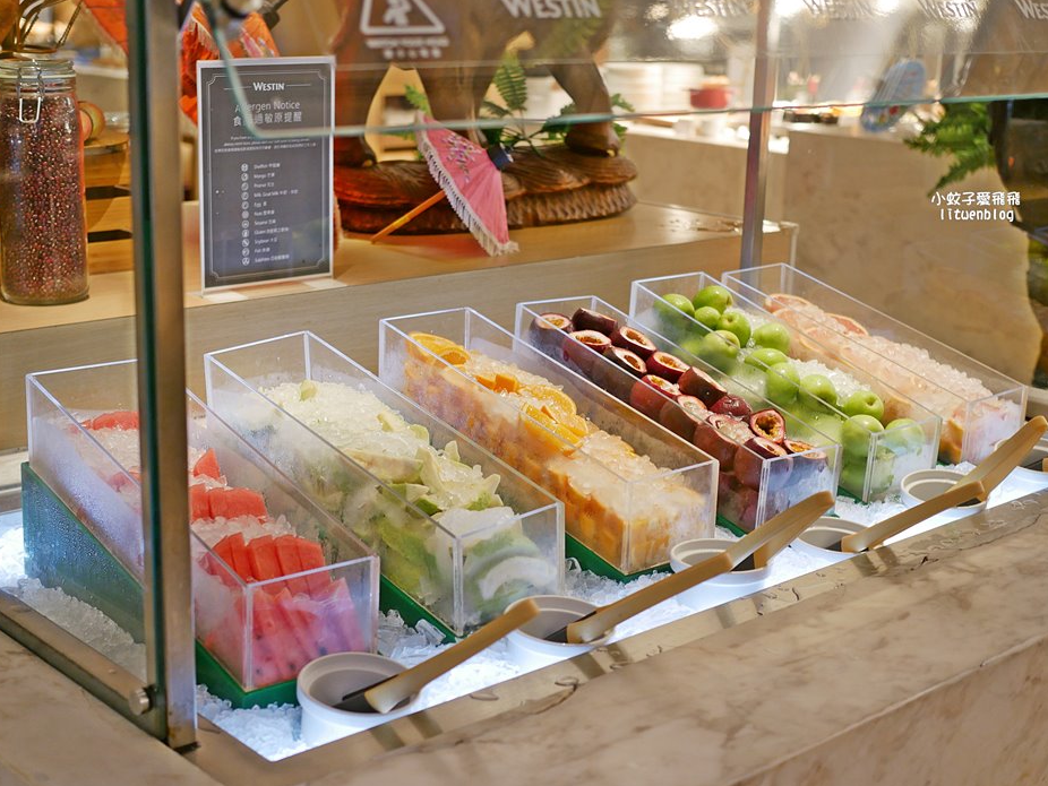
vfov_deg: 27.0
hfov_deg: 35.5
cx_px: 496
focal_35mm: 54
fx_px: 1635
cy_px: 402
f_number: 1.8
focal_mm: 25
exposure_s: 1/60
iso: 250
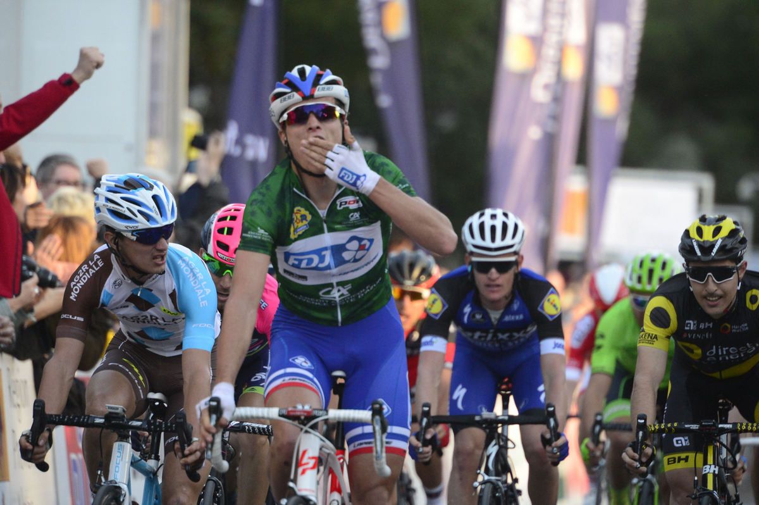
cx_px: 380
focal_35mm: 400
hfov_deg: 5.2
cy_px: 252
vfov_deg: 3.4
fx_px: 8426
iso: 5000
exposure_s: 1/1000
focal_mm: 400
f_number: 5.6
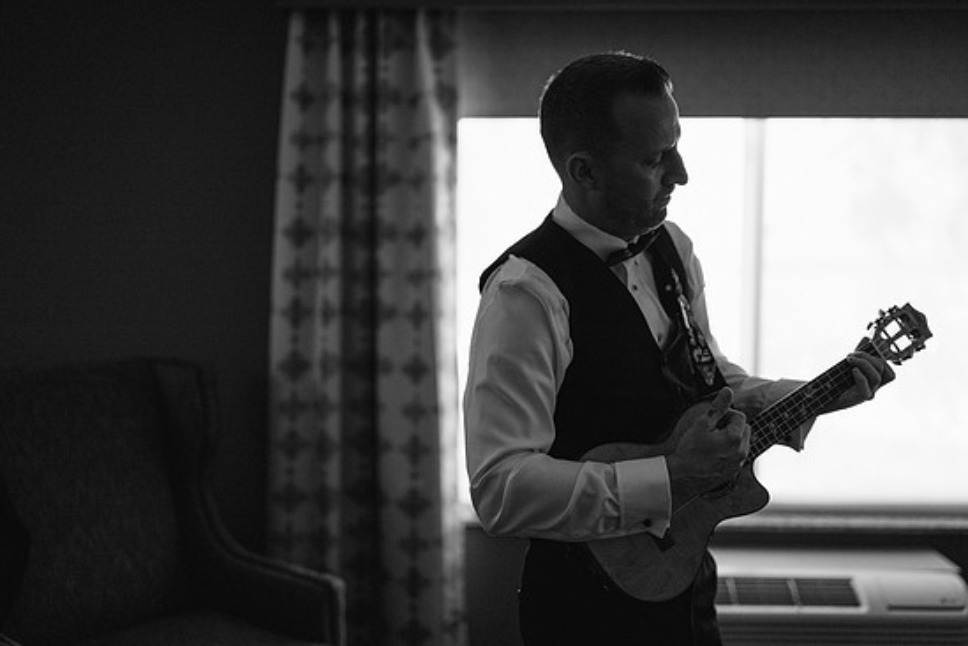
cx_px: 494
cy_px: 324
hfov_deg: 51.9
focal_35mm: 37
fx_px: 995
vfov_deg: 35.9
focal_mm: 35
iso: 400
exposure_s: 1/1600
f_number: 1.2
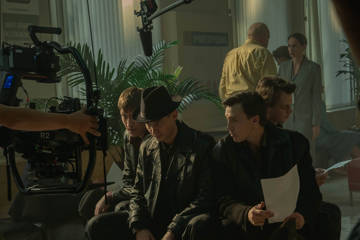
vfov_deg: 13.4
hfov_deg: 20.0
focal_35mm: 102
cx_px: 173
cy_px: 166
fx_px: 1020
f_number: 5.6
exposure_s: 1/100
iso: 1250
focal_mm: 70
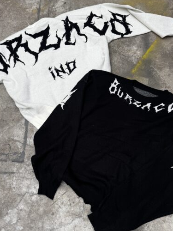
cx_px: 80
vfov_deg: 56.7
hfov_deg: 44.1
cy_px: 127
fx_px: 213
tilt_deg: -70.9
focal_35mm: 32
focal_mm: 6.76
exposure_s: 1/178
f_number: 1.78
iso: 64
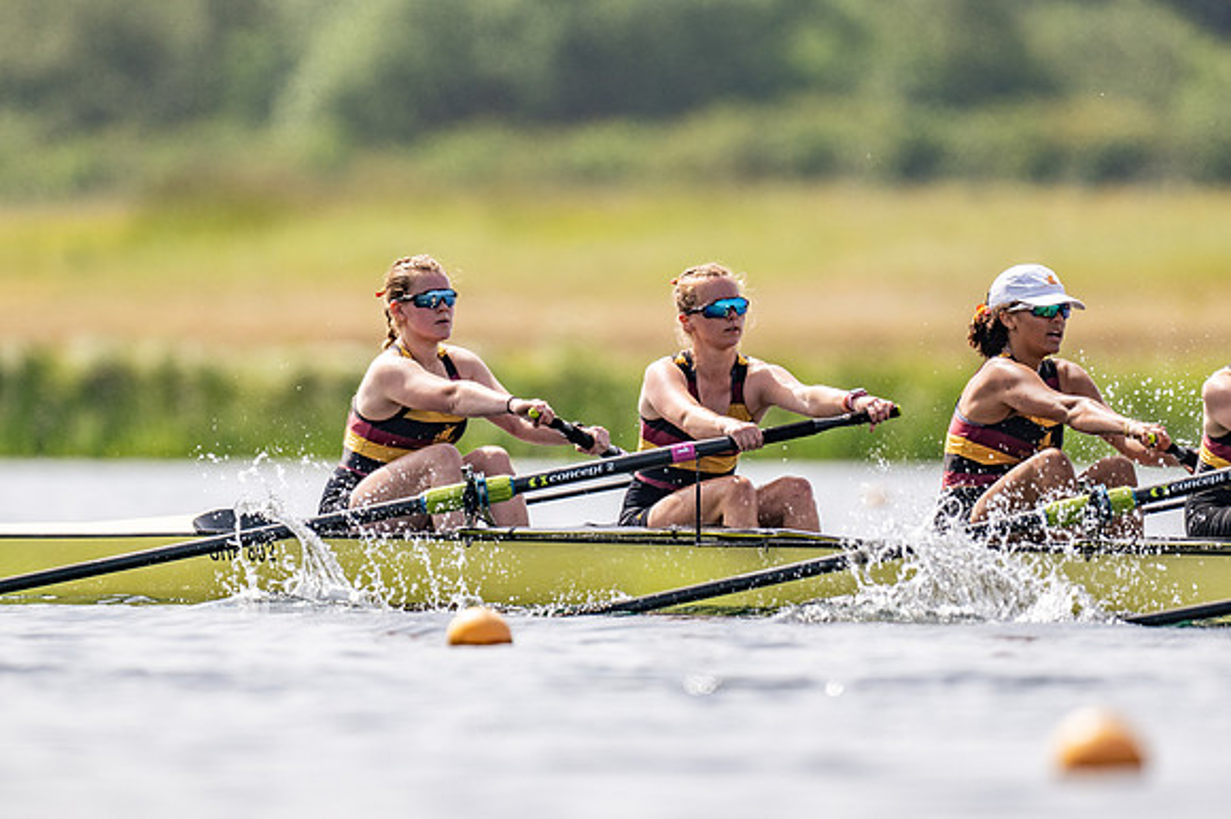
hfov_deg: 2.3
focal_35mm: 900
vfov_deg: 1.5
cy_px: 410
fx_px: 30756
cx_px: 616
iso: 160
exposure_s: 1/2500
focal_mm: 600
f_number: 4
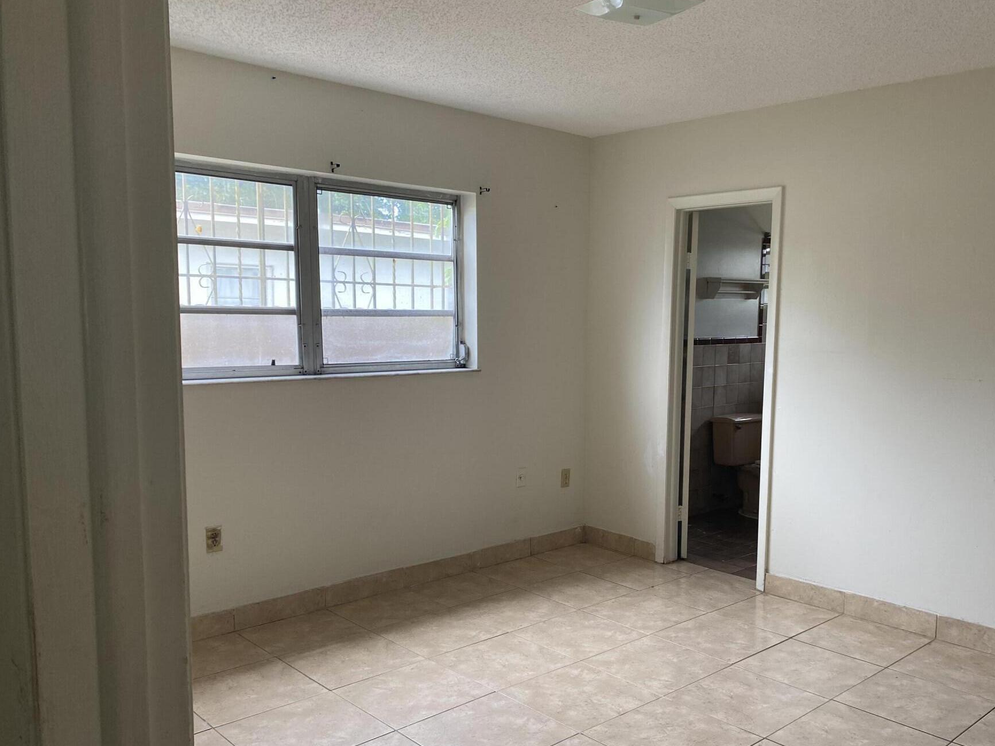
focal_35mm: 30
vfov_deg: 46.7
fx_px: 862
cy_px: 419
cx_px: 560
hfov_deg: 59.8
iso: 100
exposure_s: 1/121
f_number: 1.8
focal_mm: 4.25
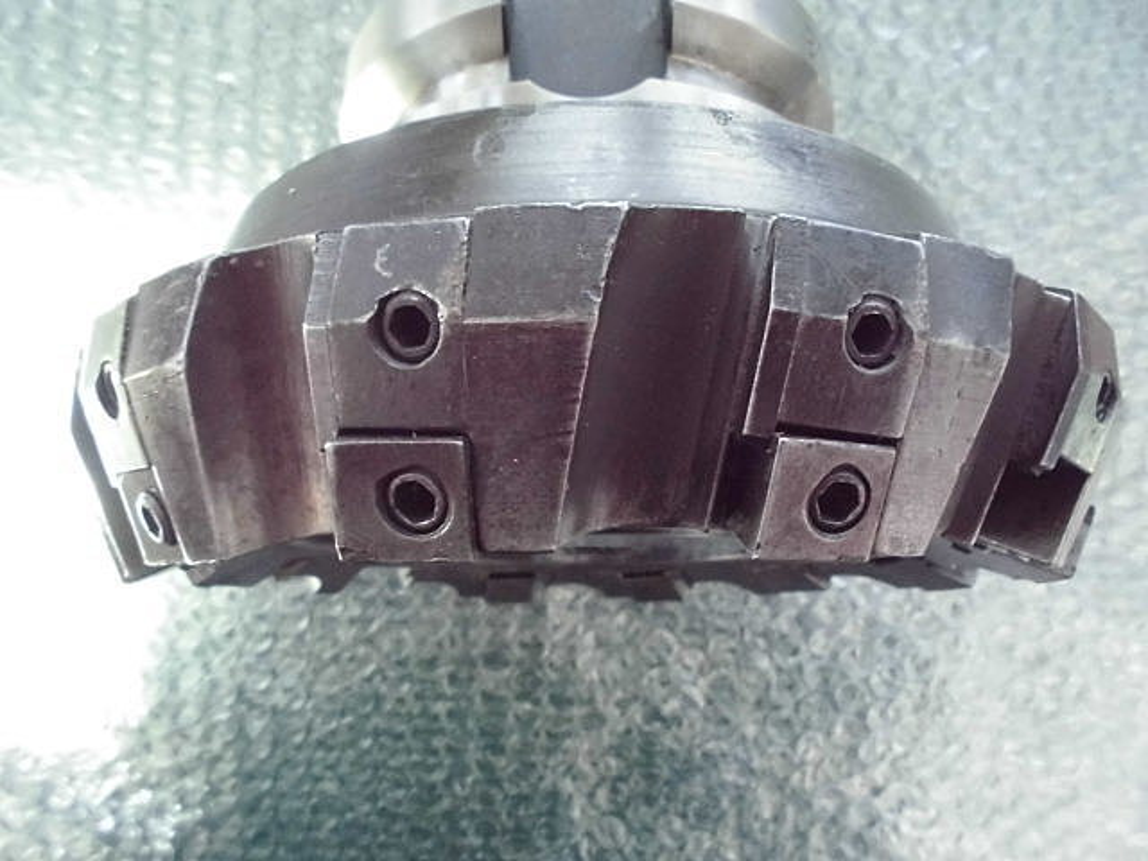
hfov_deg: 67.3
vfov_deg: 53.1
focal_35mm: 26
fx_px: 862
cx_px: 574
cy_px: 430
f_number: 3.5
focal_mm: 4.6
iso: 800
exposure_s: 1/50
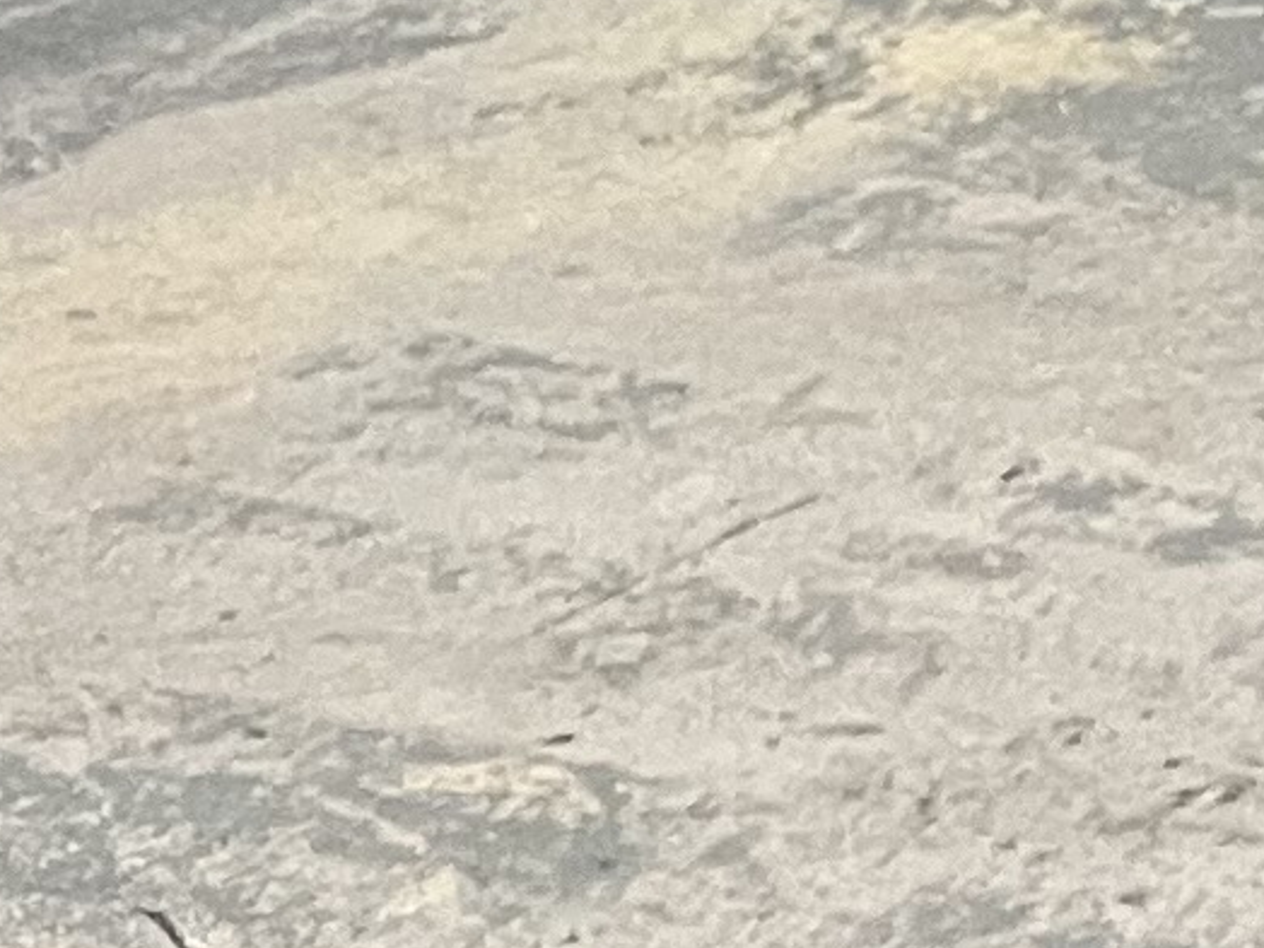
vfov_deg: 6.6
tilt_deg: -4.9
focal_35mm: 200
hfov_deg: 7.7
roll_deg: +0.1
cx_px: 4595
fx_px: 7303
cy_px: -2202
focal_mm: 5.1
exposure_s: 1/60
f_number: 1.6
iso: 200
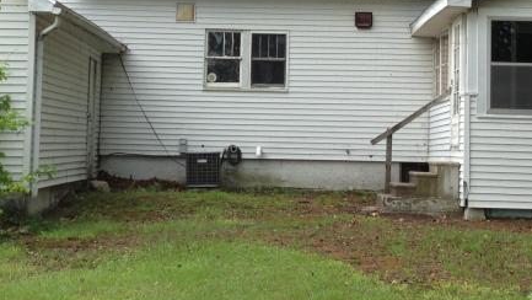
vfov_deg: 14.1
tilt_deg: +5.0
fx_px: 1200
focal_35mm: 85
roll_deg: -0.1
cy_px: 34
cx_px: 235
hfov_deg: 25.0
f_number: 2.4
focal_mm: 4.12
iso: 50
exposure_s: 1/488
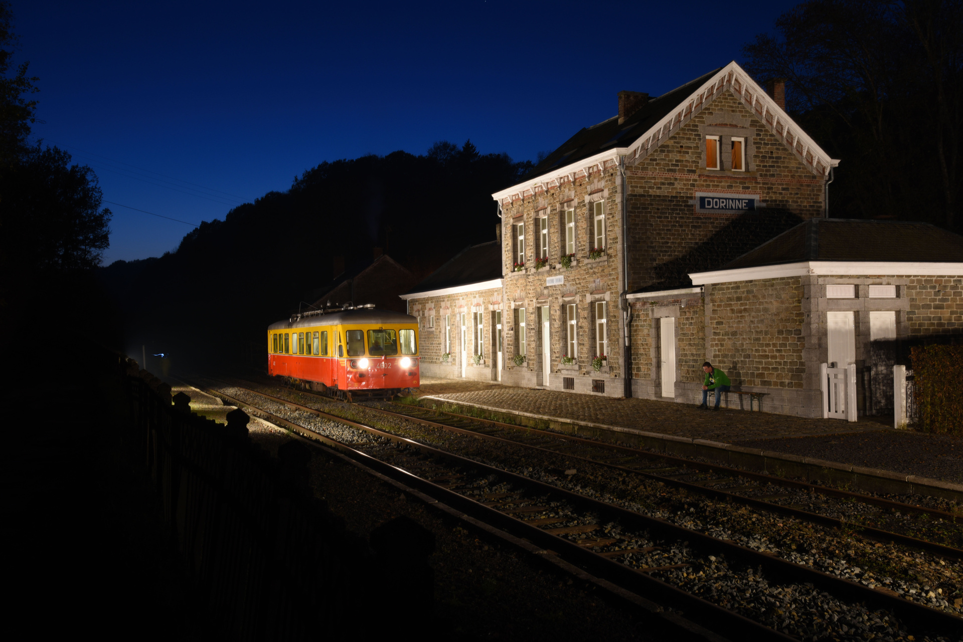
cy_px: 321
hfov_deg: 55.8
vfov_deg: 38.9
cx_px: 482
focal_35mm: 34
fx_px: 910
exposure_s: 5
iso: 125
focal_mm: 34
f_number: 11
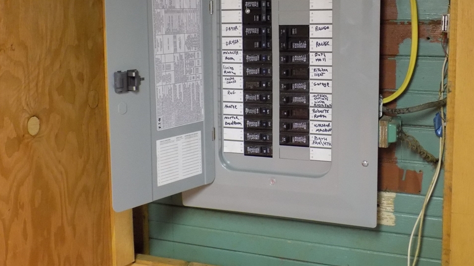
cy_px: 77
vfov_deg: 27.4
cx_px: 242
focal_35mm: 43
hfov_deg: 47.4
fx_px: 540
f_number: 3.5
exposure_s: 1/10
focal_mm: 6.6
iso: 400
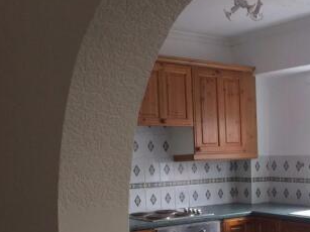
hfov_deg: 34.6
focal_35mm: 55
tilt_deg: -3.8
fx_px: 492
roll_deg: +0.4
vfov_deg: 26.0
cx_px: 211
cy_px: 193
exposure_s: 1/33
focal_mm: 4.15
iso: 64
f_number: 2.2
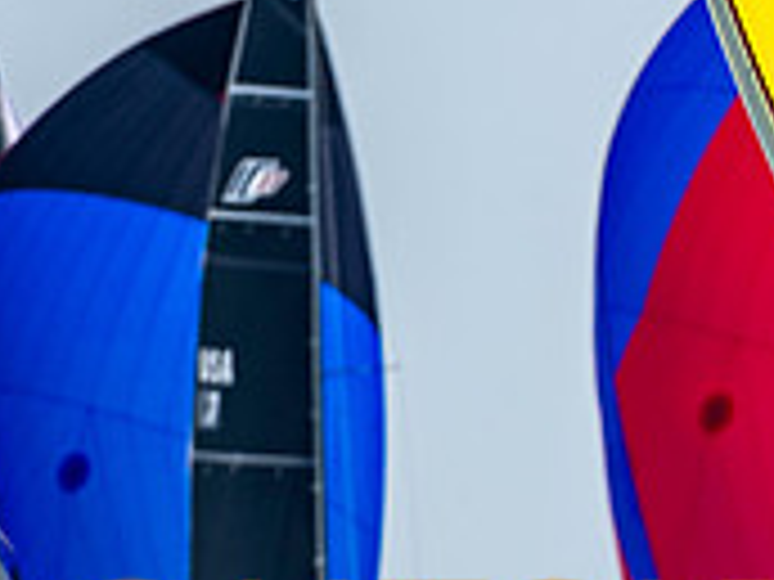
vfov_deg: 1.2
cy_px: 616
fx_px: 26988
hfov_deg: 1.6
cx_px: 1030
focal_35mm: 1207
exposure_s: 1/2500
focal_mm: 360
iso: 400
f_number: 5
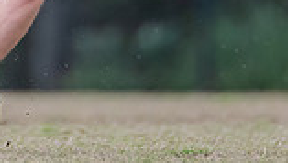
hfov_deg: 1.0
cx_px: -2
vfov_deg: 0.5
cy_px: -228
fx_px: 17299
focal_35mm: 2261
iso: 1000
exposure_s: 1/1600
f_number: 4
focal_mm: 420
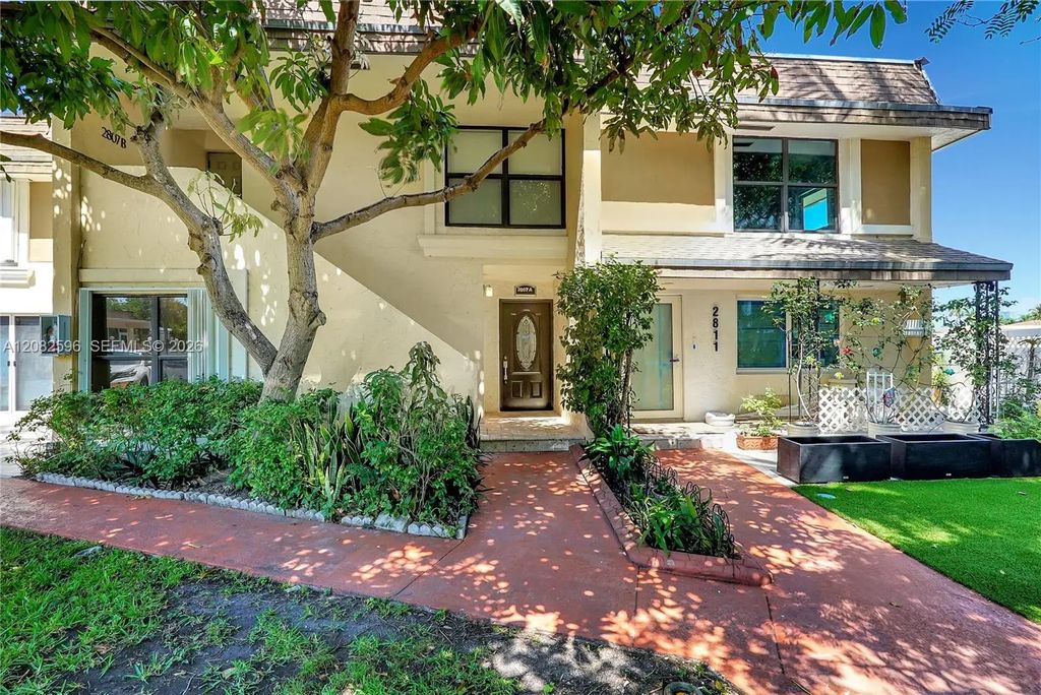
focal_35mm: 18
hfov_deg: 91.6
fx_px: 506
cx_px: 520
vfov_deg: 69.0
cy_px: 348
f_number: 13
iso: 640
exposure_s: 1/200
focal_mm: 17.5
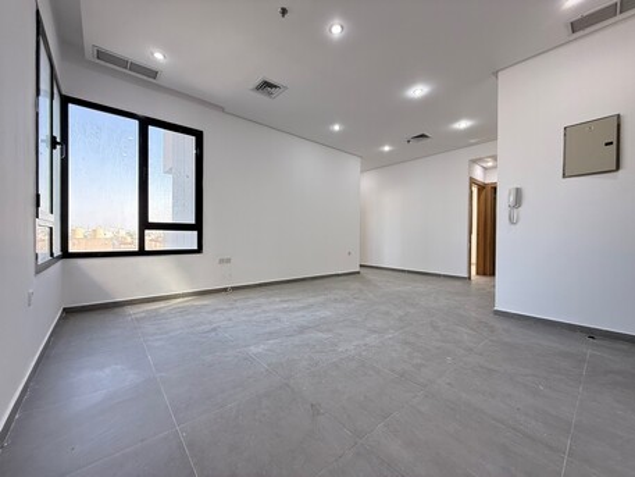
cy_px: 238
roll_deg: -0.5
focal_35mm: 14
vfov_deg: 85.7
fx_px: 257
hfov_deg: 102.0
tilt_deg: -0.1
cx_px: 318
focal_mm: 2.22
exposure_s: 1/99
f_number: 2.2
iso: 125
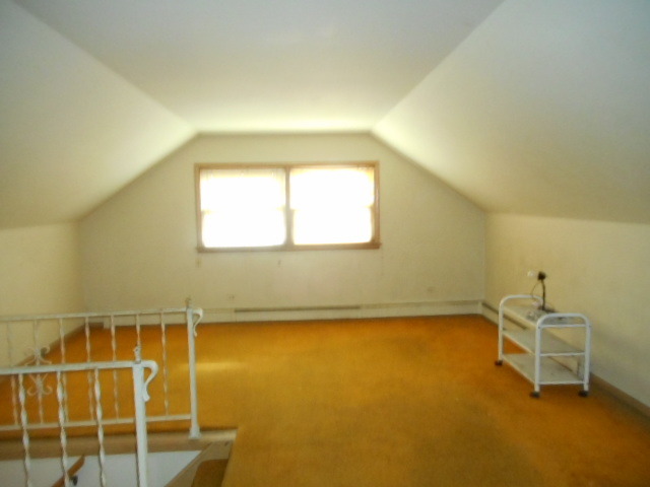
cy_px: 244
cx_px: 325
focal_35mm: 25
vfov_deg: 54.9
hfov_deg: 69.4
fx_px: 469
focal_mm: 4.5
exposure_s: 1/25
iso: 640
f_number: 3.7
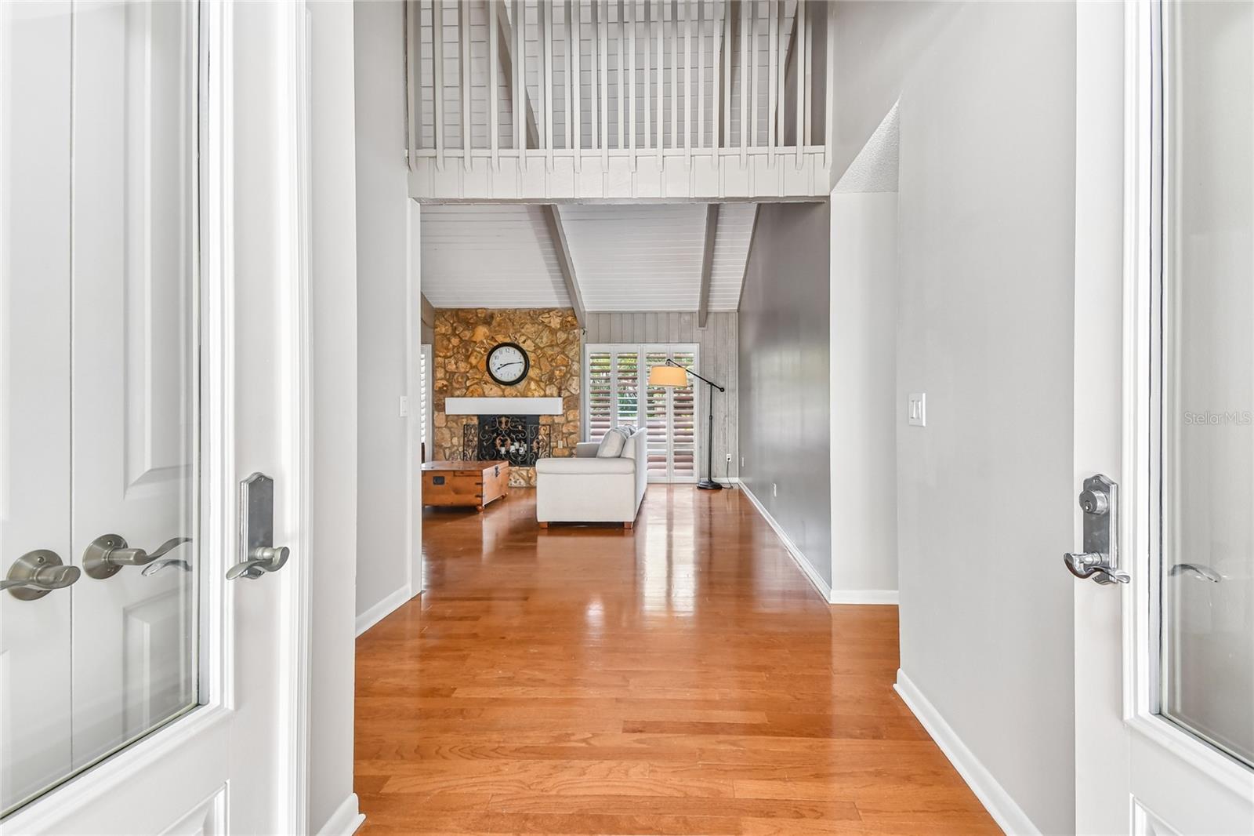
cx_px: 627
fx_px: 522
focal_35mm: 15
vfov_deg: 77.3
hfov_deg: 100.4
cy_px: 418
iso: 100
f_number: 8
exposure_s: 1/6
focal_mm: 10
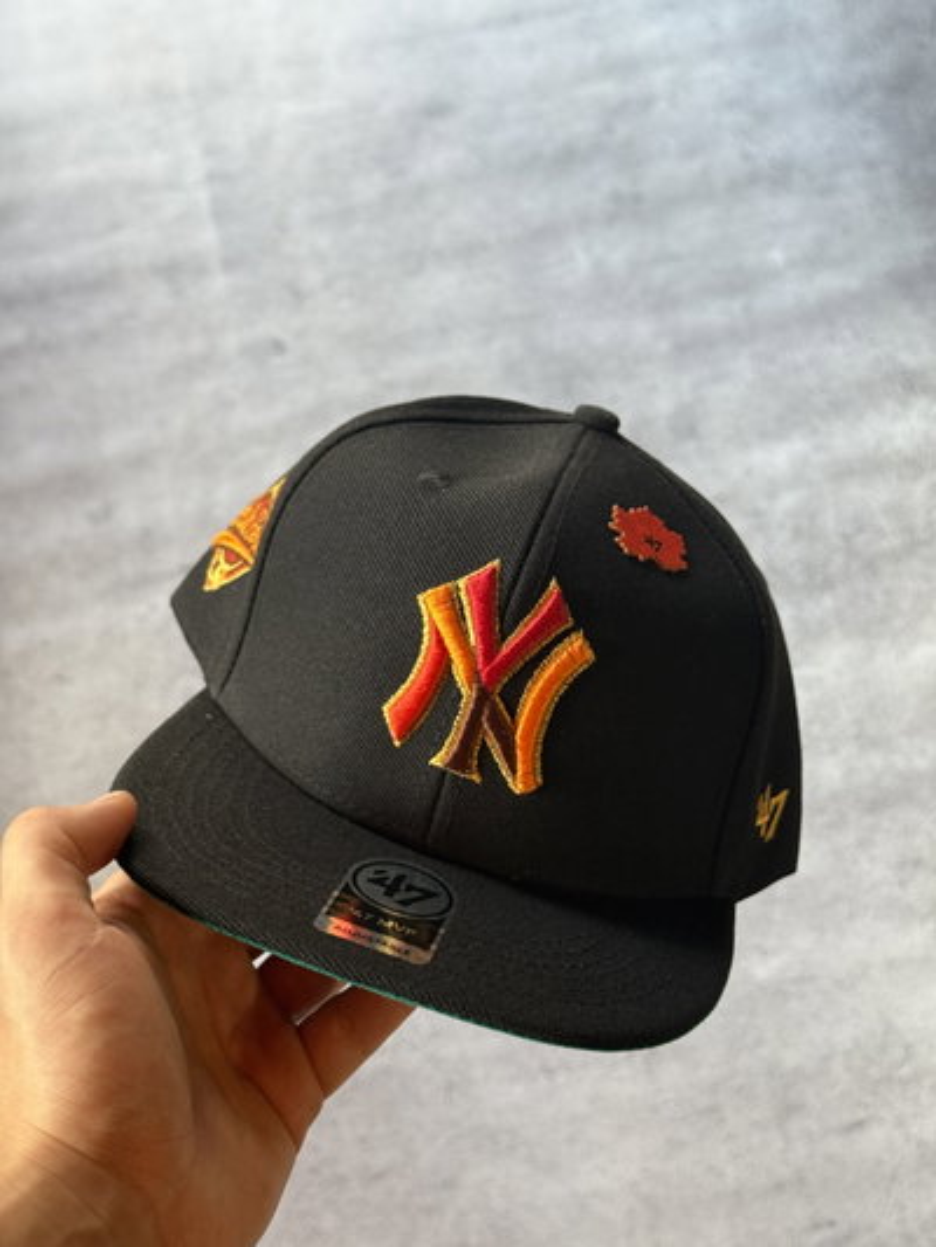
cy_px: 624
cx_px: 468
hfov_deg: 30.3
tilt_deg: -69.1
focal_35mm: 48
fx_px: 1730
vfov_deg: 39.6
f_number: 1.78
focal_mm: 6.76
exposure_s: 1/78
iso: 100
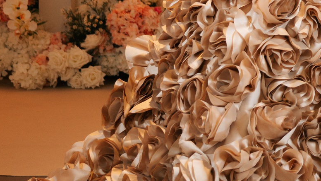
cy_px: -74
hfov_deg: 10.0
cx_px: 508
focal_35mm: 208
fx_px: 1771
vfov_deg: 5.8
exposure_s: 1/200
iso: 400
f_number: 2.8
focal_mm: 57
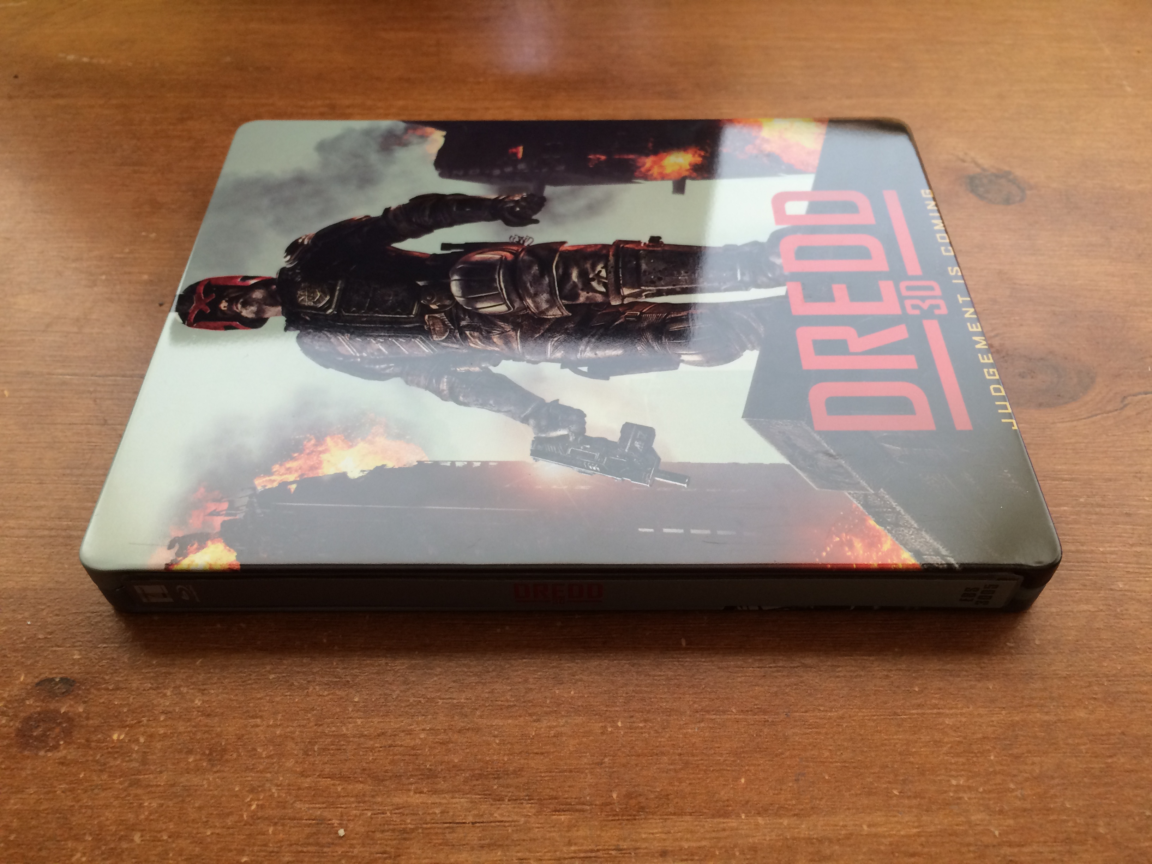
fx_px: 965
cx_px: 576
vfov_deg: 48.2
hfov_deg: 61.7
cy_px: 432
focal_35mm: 29
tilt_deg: -50.7
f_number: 2.2
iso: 40
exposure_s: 1/30
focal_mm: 4.15
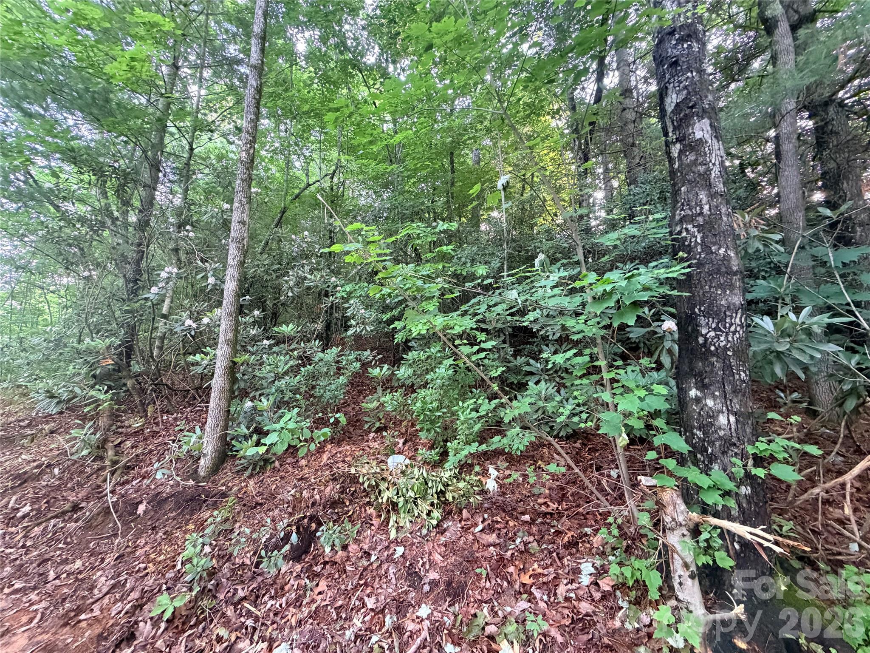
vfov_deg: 85.7
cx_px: 435
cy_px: 326
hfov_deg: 102.1
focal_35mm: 14
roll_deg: -2.1
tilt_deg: +12.2
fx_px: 352
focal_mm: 2.22
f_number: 2.2
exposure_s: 1/60
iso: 640
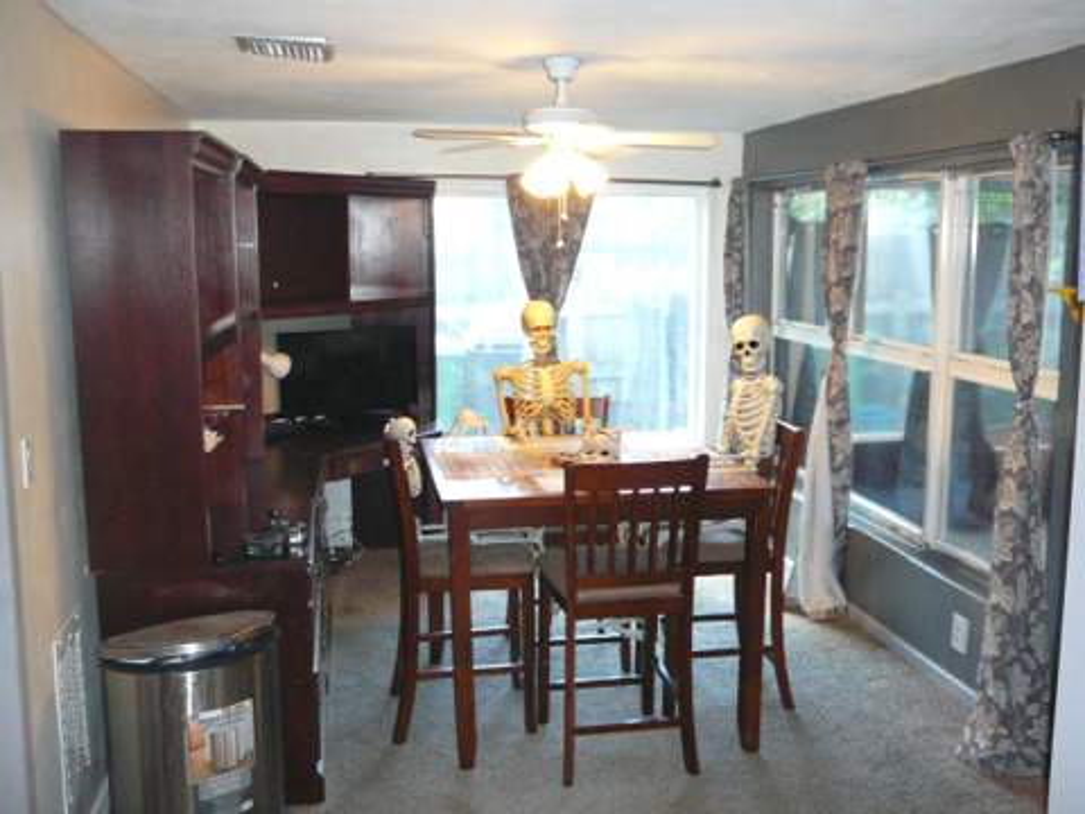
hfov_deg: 52.6
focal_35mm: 35
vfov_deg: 40.7
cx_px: 542
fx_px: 1097
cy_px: 407
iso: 400
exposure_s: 1/30
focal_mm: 5.2
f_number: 2.8
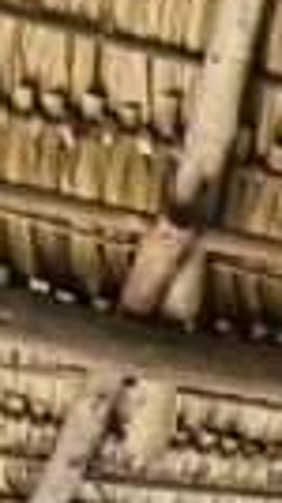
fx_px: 1775
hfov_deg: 5.3
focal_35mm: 133
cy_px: 785
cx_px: 1651
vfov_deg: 14.9
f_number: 2.2
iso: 50
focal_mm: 1.65
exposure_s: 1/104
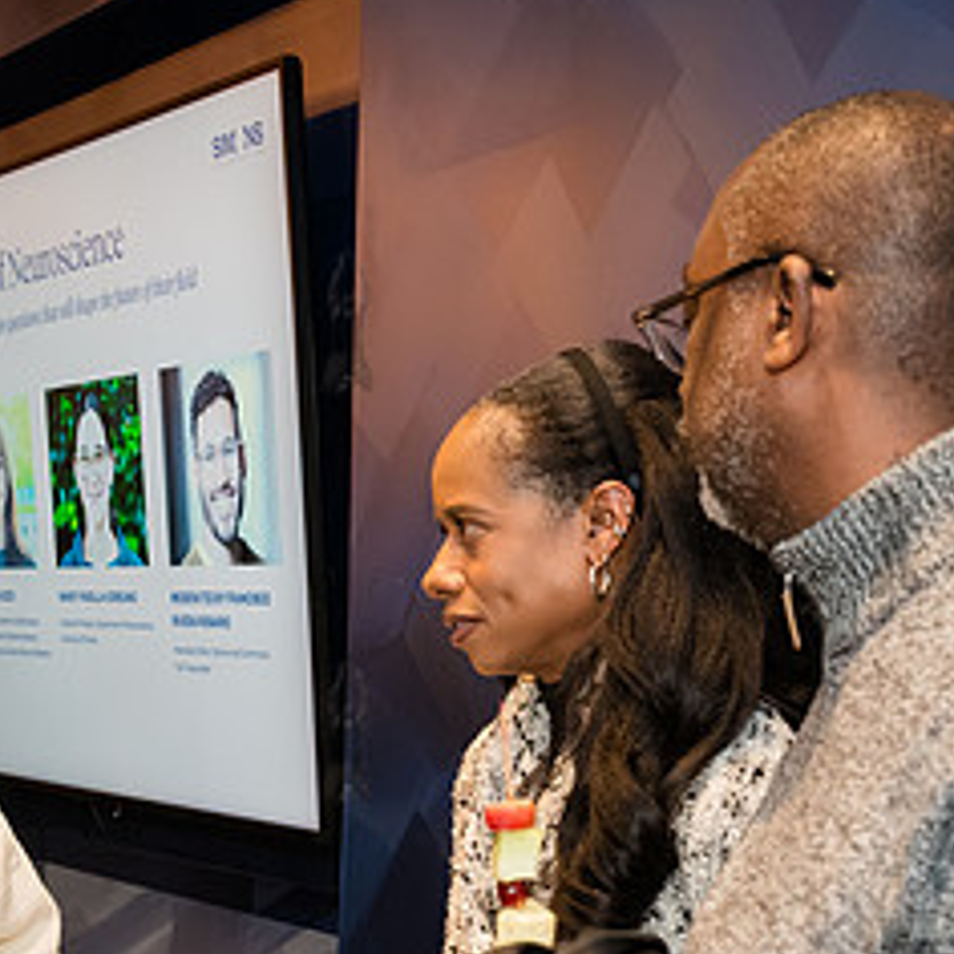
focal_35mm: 77
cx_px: 409
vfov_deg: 22.2
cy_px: 728
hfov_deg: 22.5
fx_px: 2401
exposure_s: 1/200
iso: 6400
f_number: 5
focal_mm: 35
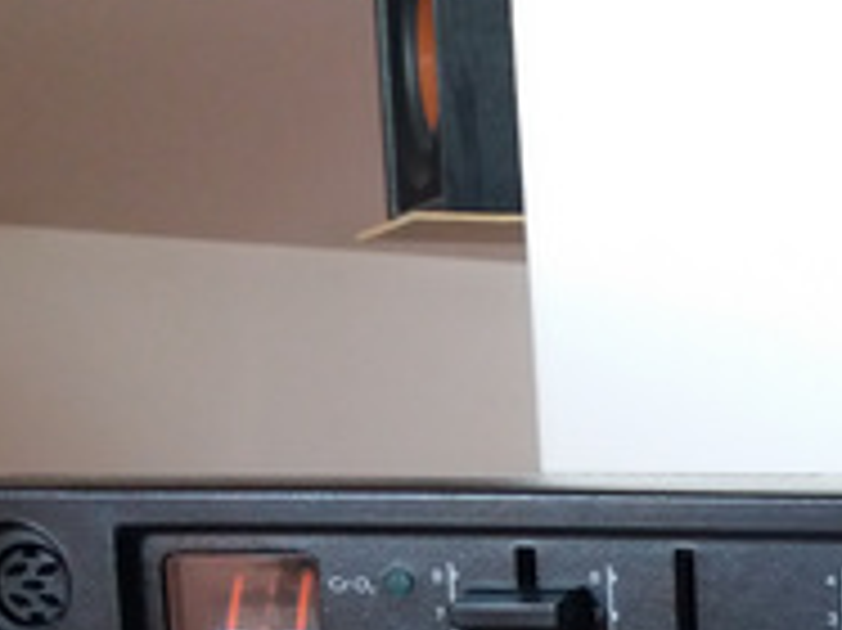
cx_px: 1157
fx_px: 2188
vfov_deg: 15.4
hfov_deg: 19.7
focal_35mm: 90
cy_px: 873
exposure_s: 1/33
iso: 160
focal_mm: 3.7
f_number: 1.9
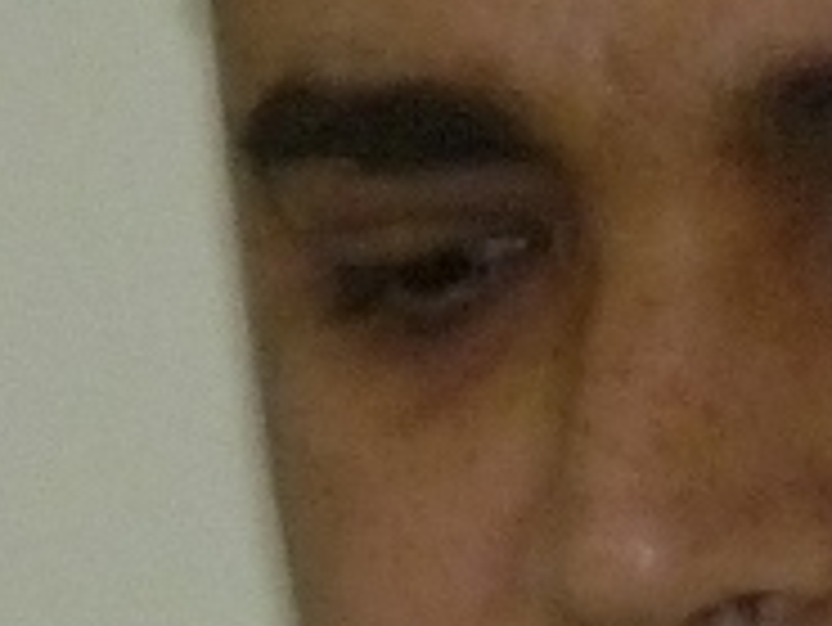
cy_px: 329
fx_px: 70396
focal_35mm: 2927
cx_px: 1070
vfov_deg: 0.5
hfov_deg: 0.7
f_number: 3.7
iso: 400
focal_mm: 66.7
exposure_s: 1/100
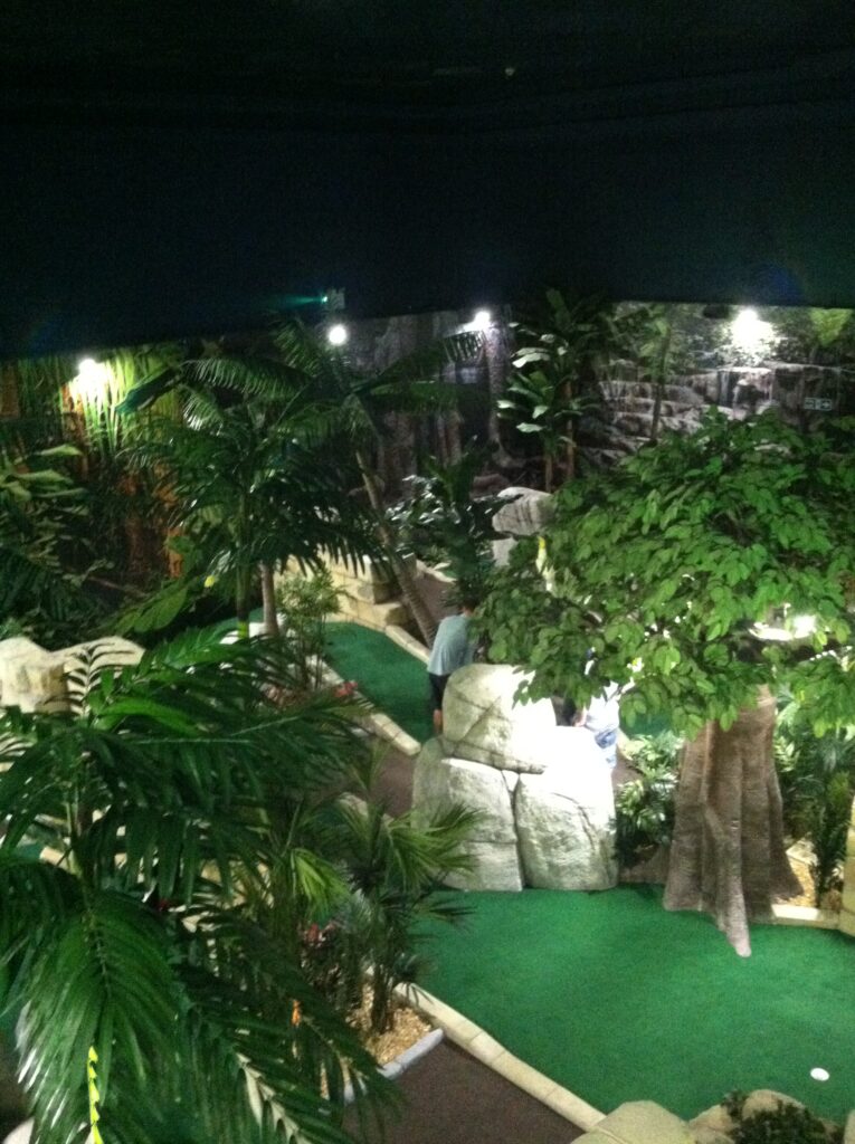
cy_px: 572
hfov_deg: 40.6
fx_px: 1156
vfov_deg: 52.7
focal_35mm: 35
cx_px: 428
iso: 1000
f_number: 2.8
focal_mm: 3.85
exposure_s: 1/15
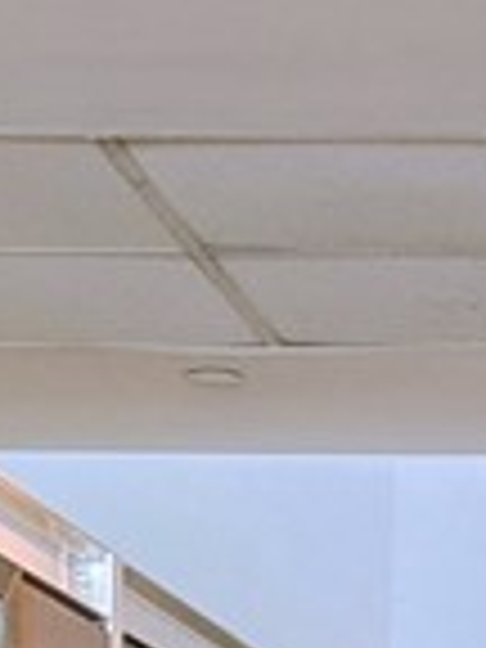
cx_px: 621
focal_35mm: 177
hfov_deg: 8.3
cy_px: 1426
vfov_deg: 10.1
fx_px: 3313
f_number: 1.89
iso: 179
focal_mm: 5.43
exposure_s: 1/60
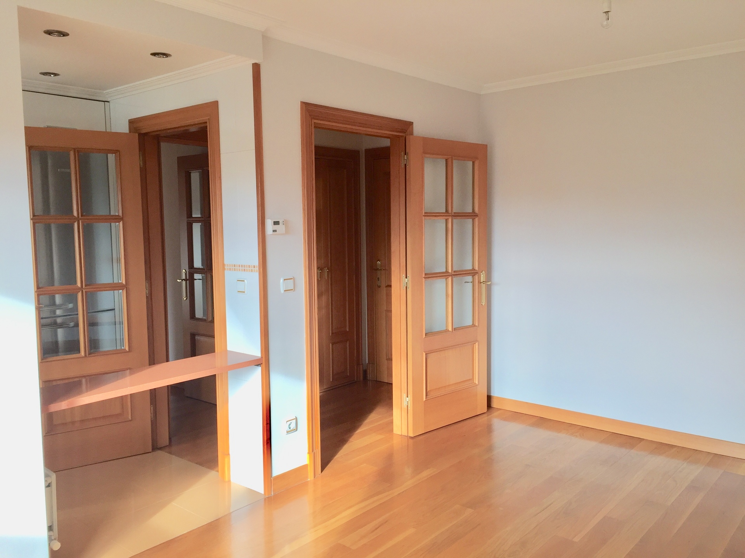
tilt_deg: -5.0
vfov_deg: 48.2
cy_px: 279
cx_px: 372
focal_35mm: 29
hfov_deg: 61.7
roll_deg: +0.8
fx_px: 624
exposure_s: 1/100
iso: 32
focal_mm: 4.15
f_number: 2.2
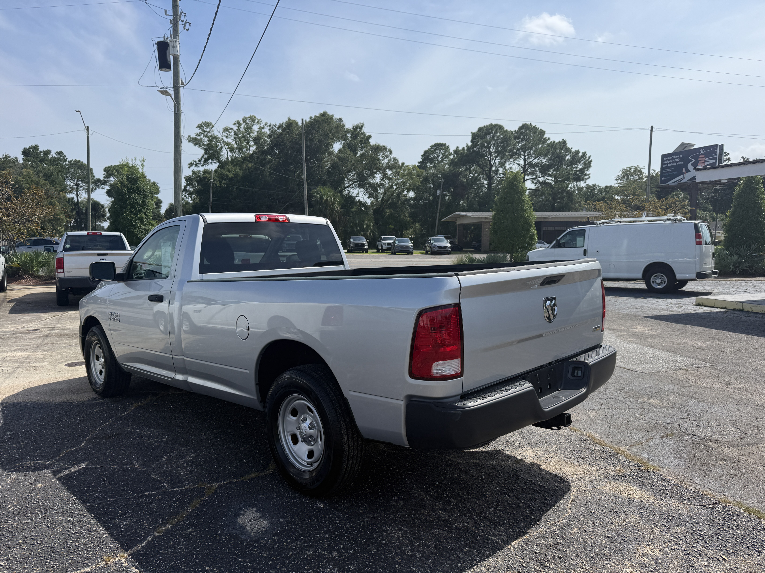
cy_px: 286
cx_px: 382
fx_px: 530
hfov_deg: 71.6
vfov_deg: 56.8
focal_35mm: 24
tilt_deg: -4.9
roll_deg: -0.4
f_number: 1.78
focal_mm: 6.76
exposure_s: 1/5714
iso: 80
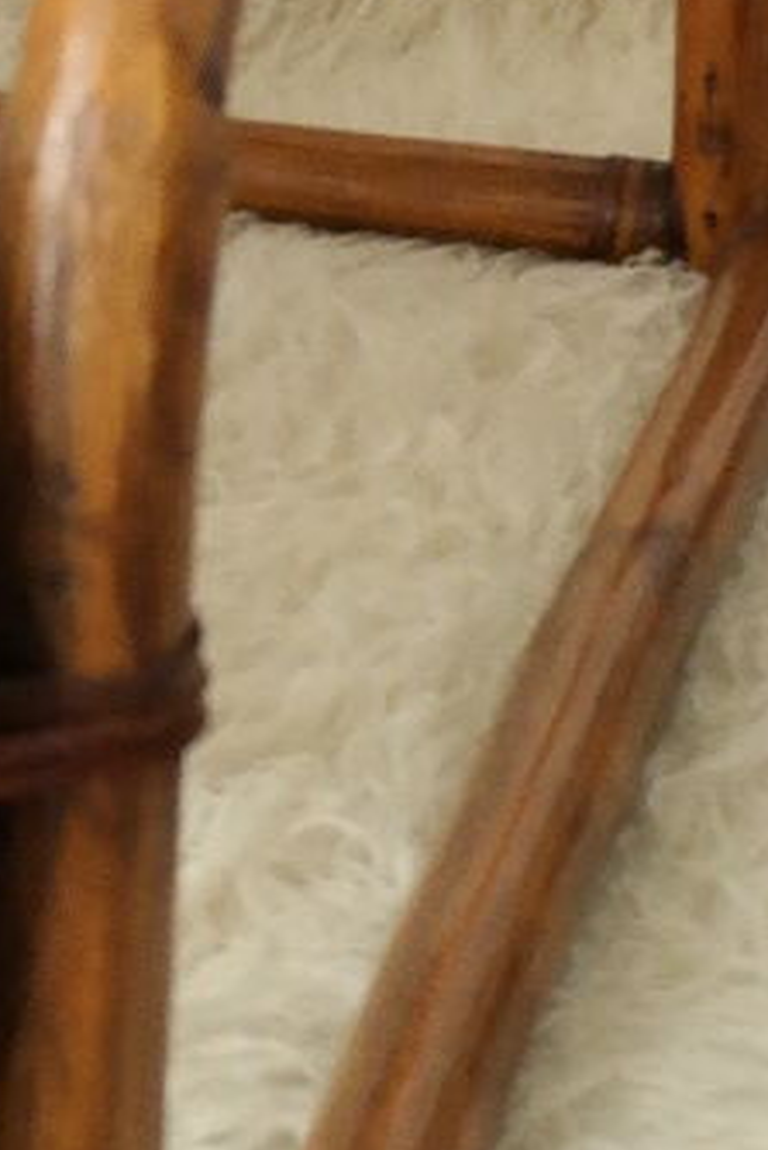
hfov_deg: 8.4
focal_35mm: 155
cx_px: -827
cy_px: -406
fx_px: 4954
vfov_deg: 12.8
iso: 1600
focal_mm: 20
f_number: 5.6
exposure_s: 1/25
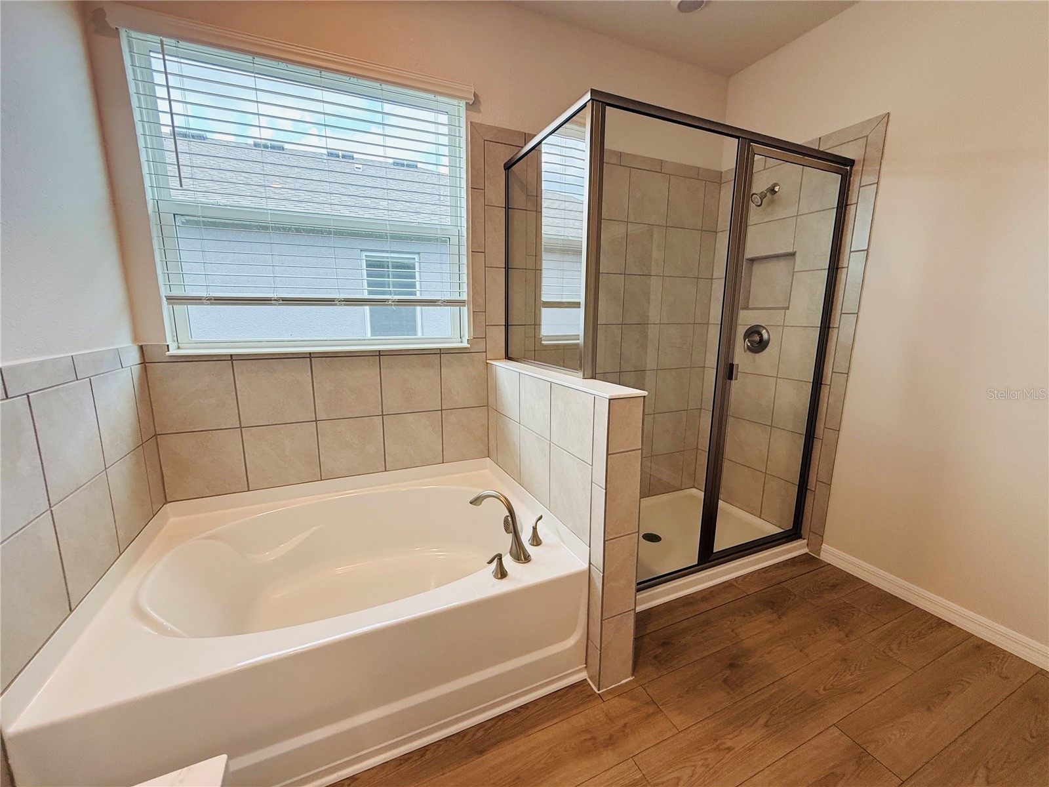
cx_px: 524
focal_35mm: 14
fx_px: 424
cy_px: 394
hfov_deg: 102.1
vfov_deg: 85.7
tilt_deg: -9.8
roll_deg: -1.0
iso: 125
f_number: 2.2
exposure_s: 1/120
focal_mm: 2.22
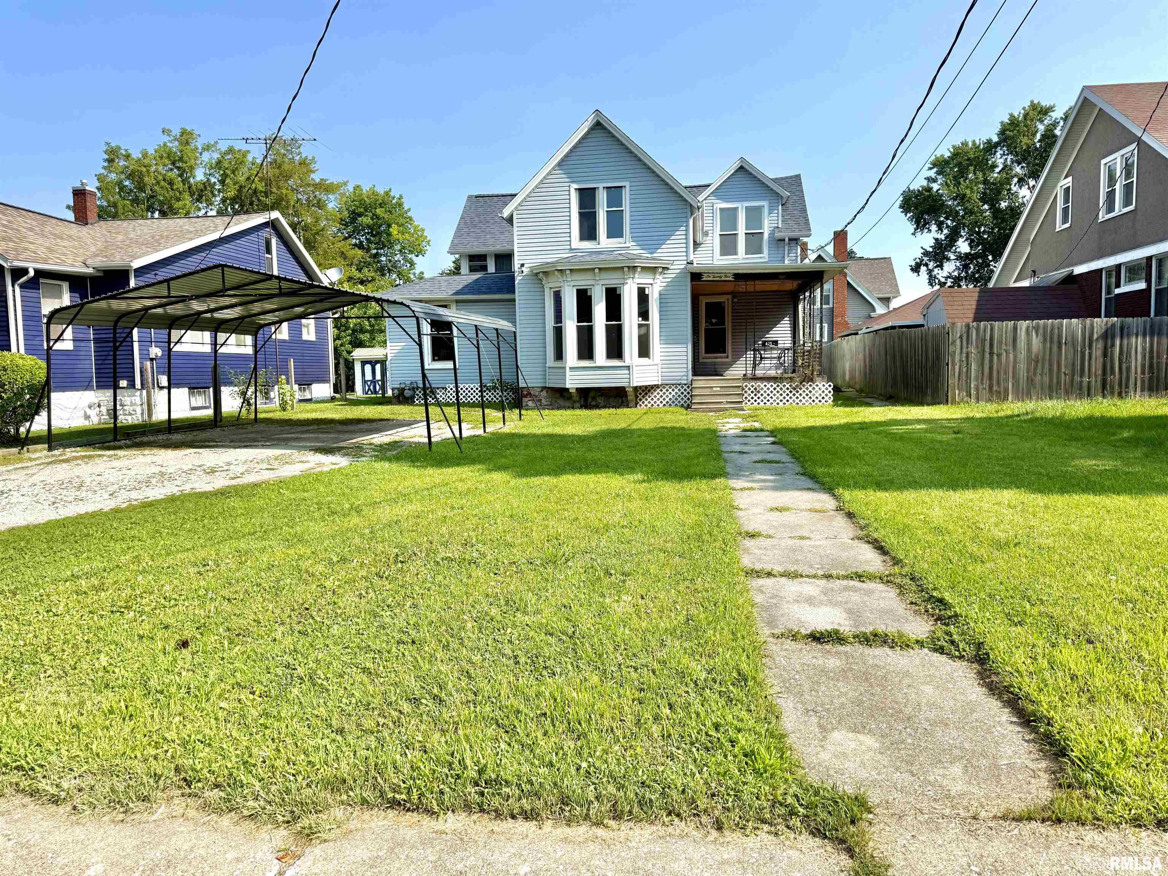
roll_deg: +1.7
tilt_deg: -3.5
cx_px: 584
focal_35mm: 24
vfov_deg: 56.8
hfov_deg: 71.6
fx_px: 810
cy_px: 438
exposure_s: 1/3759
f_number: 1.78
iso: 80
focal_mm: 6.76
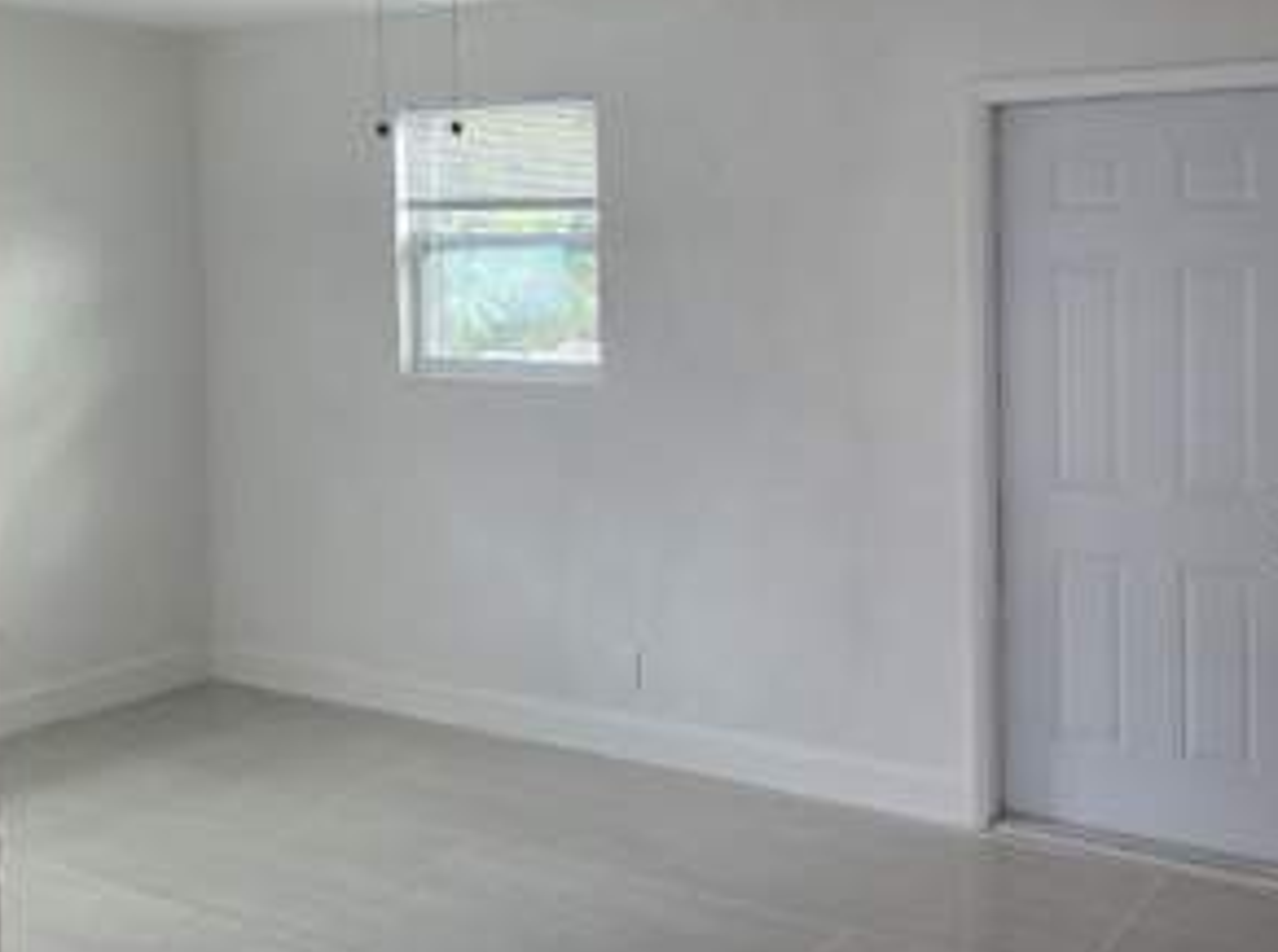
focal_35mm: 38
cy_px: 318
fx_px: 1400
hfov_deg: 46.6
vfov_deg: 37.2
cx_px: 1014
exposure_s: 1/120
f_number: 1.8
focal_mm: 5.4
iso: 250
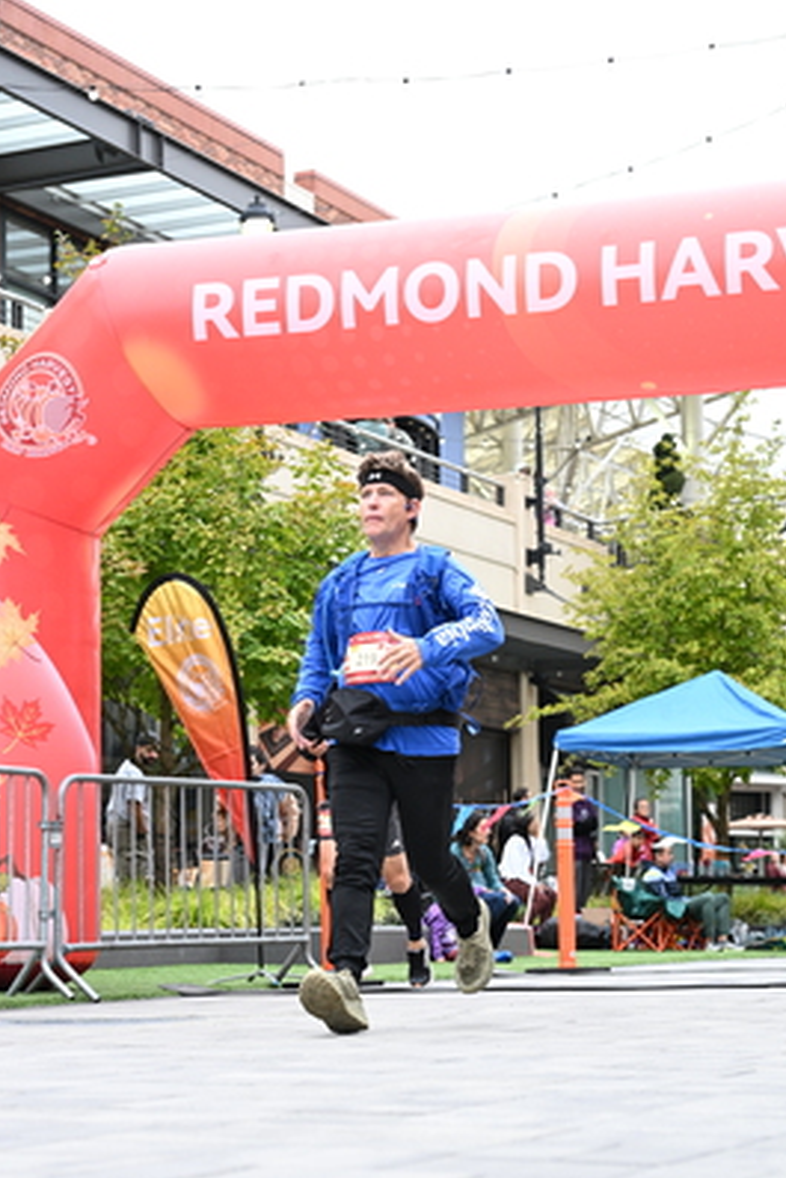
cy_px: 730
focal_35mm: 79
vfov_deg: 25.6
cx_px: 325
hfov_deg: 17.3
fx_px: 2585
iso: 2000
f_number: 4
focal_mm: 57
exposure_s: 1/640
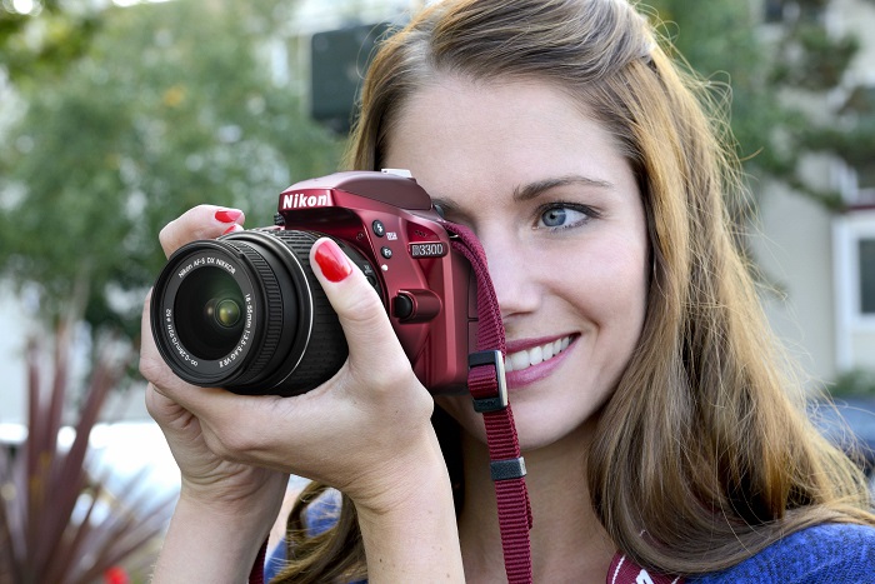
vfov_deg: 19.5
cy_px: 292
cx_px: 438
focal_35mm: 70
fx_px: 1702
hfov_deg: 28.8
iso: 500
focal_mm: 70
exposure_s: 1/80
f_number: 8
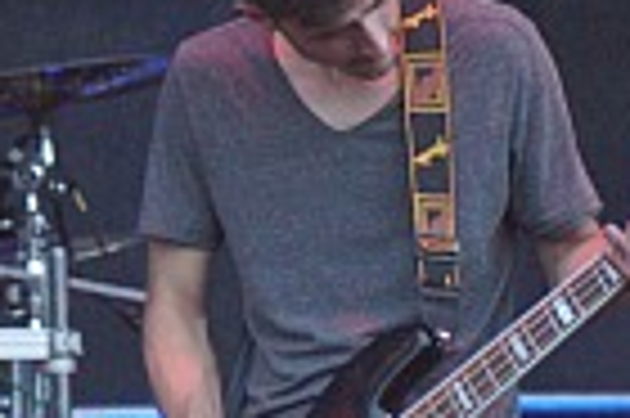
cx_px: -333
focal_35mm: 588
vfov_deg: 2.3
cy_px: 117
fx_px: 10278
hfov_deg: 3.5
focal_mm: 90
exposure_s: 1/160
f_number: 4
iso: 2000
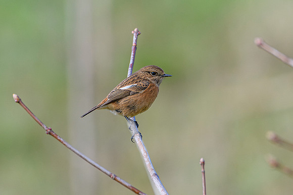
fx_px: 8195
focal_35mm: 1007
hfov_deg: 2.0
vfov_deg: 1.4
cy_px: 104
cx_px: 119
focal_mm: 400
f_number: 6.3
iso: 900
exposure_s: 1/1600
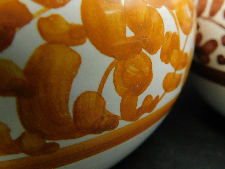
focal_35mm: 36
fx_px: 234
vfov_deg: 39.6
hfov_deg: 50.9
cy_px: 81
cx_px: 138
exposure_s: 1/50
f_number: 3
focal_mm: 4
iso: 125
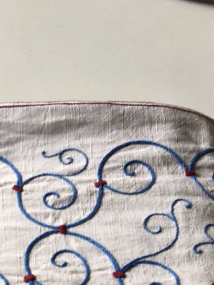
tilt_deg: -57.4
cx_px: 31
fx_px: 643
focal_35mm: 78
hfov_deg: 18.6
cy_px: 314
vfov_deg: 23.5
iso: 32
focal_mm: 4.15
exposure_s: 1/50
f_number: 2.2
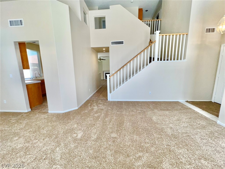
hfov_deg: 106.2
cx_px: 112
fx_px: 84
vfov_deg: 89.9
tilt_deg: -9.8
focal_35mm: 13
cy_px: 84
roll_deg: +0.8
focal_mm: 1.57
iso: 40
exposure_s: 1/122
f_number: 1.8
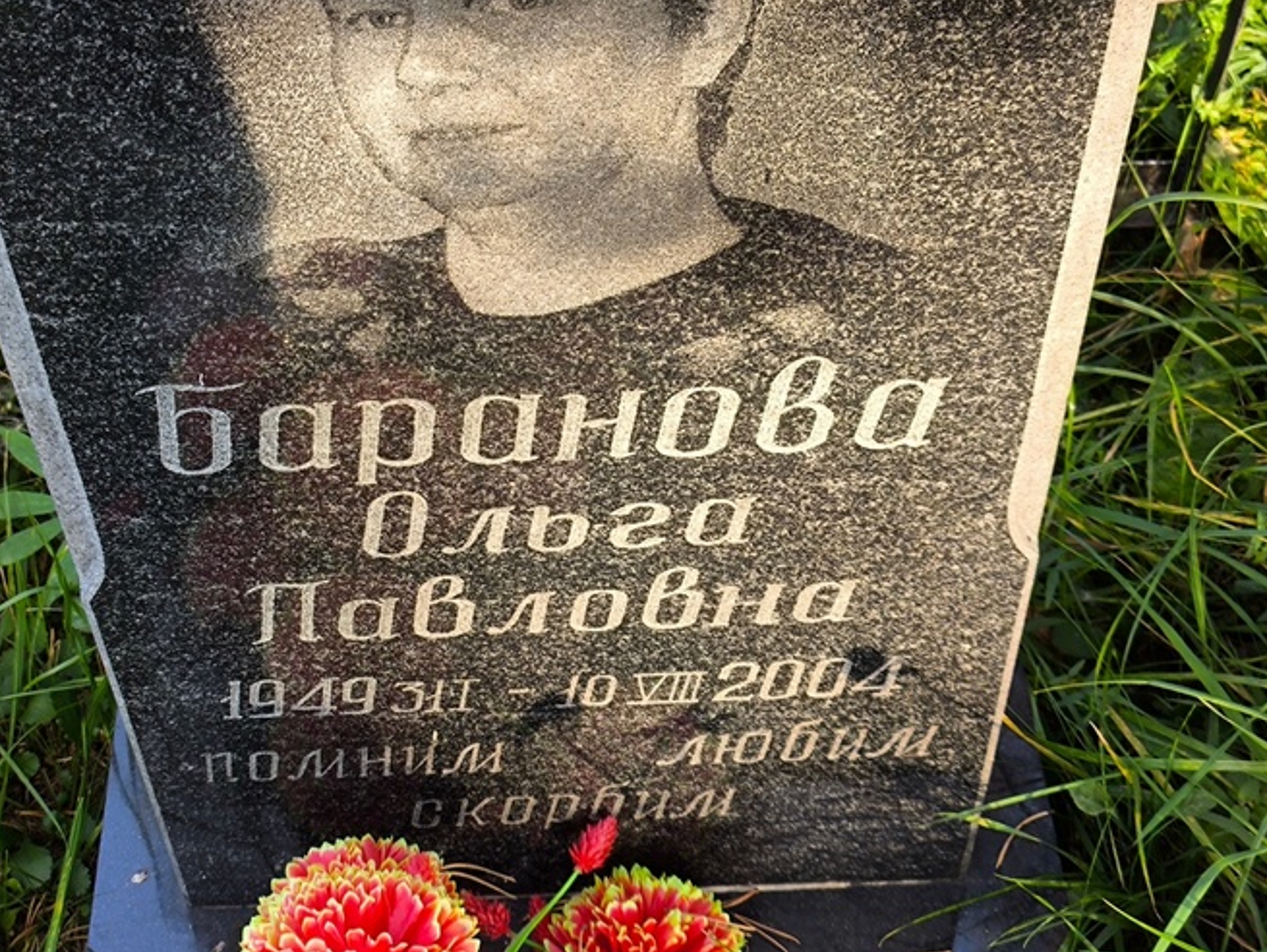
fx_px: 2234
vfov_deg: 24.0
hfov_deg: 31.6
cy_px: 441
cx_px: 545
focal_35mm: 61
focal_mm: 4.71
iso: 50
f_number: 1.7
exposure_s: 1/120
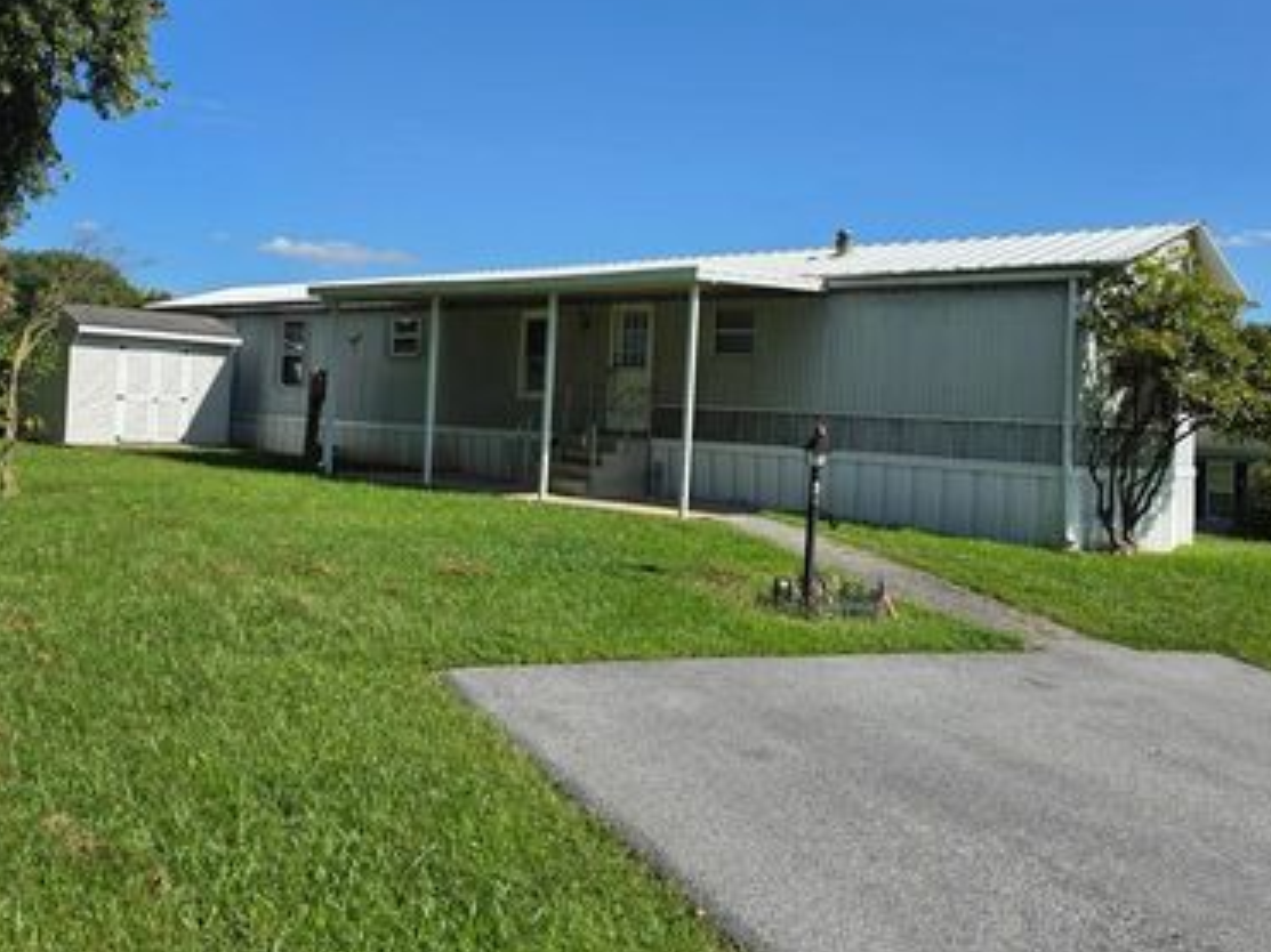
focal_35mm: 31
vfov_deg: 45.2
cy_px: 396
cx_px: 675
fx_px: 1138
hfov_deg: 58.3
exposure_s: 1/7939
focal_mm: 6.5
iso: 64
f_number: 1.4
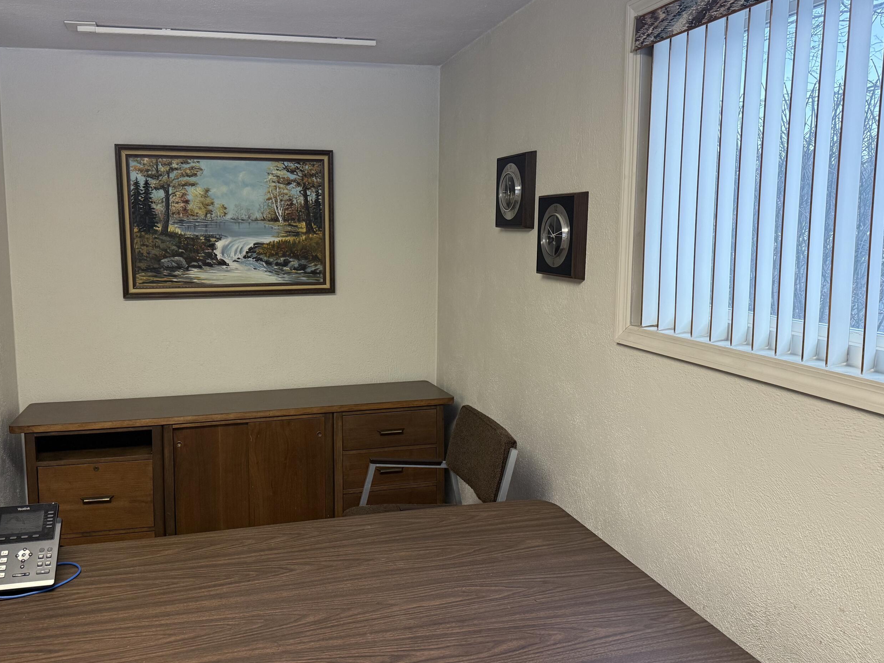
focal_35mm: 29
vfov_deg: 48.2
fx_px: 741
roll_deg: +0.6
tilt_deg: -6.4
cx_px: 381
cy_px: 318
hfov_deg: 61.4
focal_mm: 6.76
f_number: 1.78
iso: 250
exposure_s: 1/60
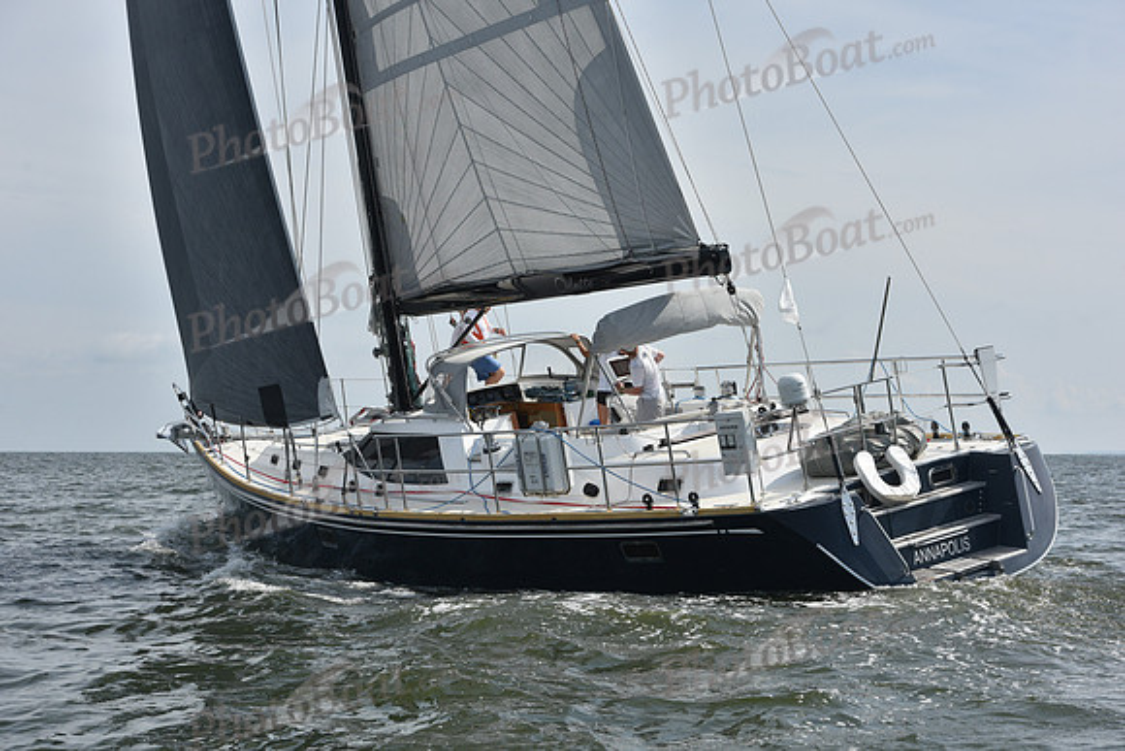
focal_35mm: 70
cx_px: 562
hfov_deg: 28.8
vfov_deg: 19.5
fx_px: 2188
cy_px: 376
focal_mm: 70
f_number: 9
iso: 320
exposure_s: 1/1250
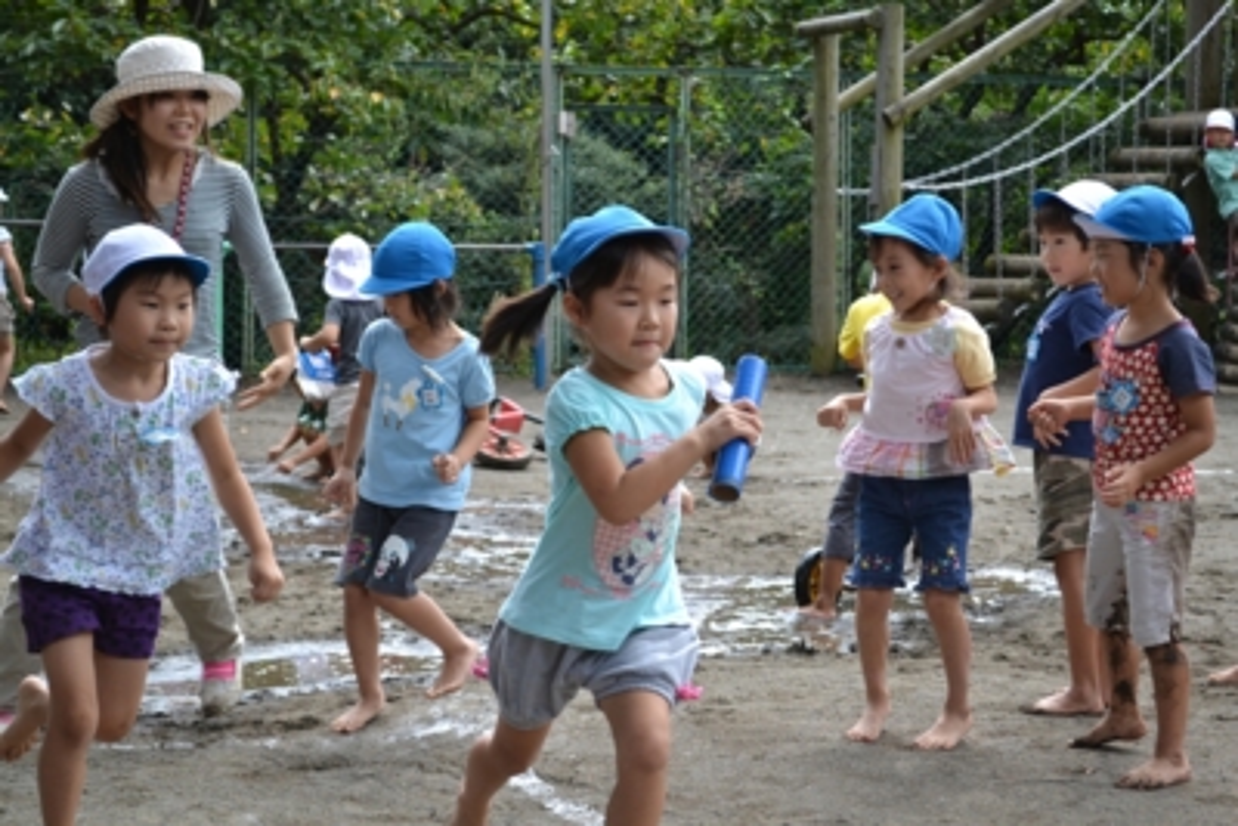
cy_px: 413
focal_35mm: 82
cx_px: 619
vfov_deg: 16.6
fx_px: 2838
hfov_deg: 24.6
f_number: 5.6
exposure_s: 1/500
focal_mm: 55
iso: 640
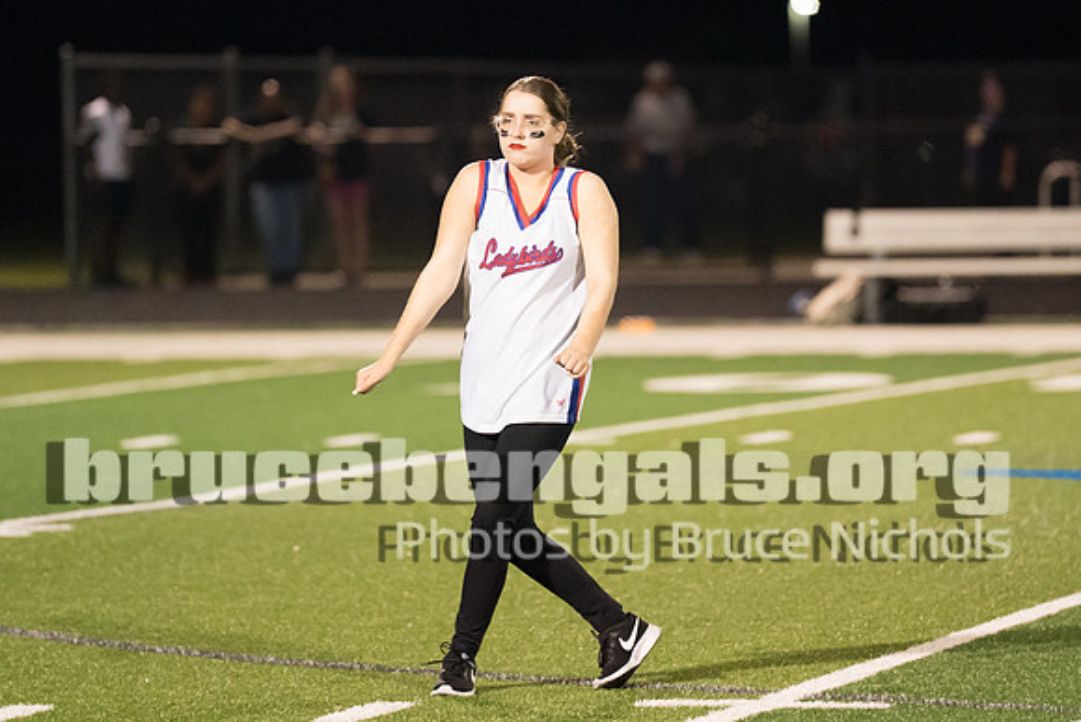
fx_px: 9395
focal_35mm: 313
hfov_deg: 6.6
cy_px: 247
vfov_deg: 4.4
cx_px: 584
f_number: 2.8
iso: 10000
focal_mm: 200
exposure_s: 1/1000
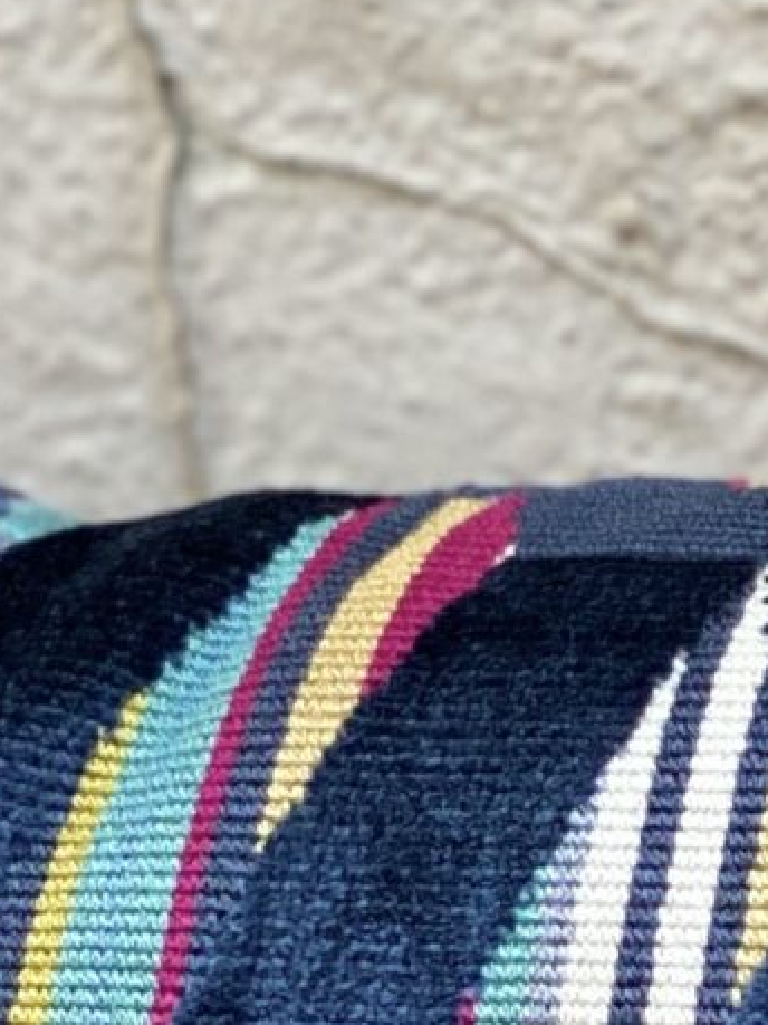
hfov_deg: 5.0
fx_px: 8583
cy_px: 1400
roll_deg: +2.1
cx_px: 1683
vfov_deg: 6.8
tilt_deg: -21.6
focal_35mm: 290
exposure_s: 1/122
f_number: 2
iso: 100
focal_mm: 6
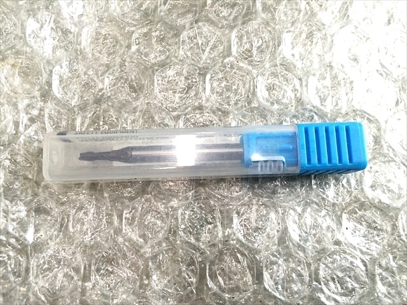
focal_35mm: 29
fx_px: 341
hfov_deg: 61.7
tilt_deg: -79.4
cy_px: 152
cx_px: 204
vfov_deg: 48.2
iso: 200
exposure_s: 1/33
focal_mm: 4.15
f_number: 2.2
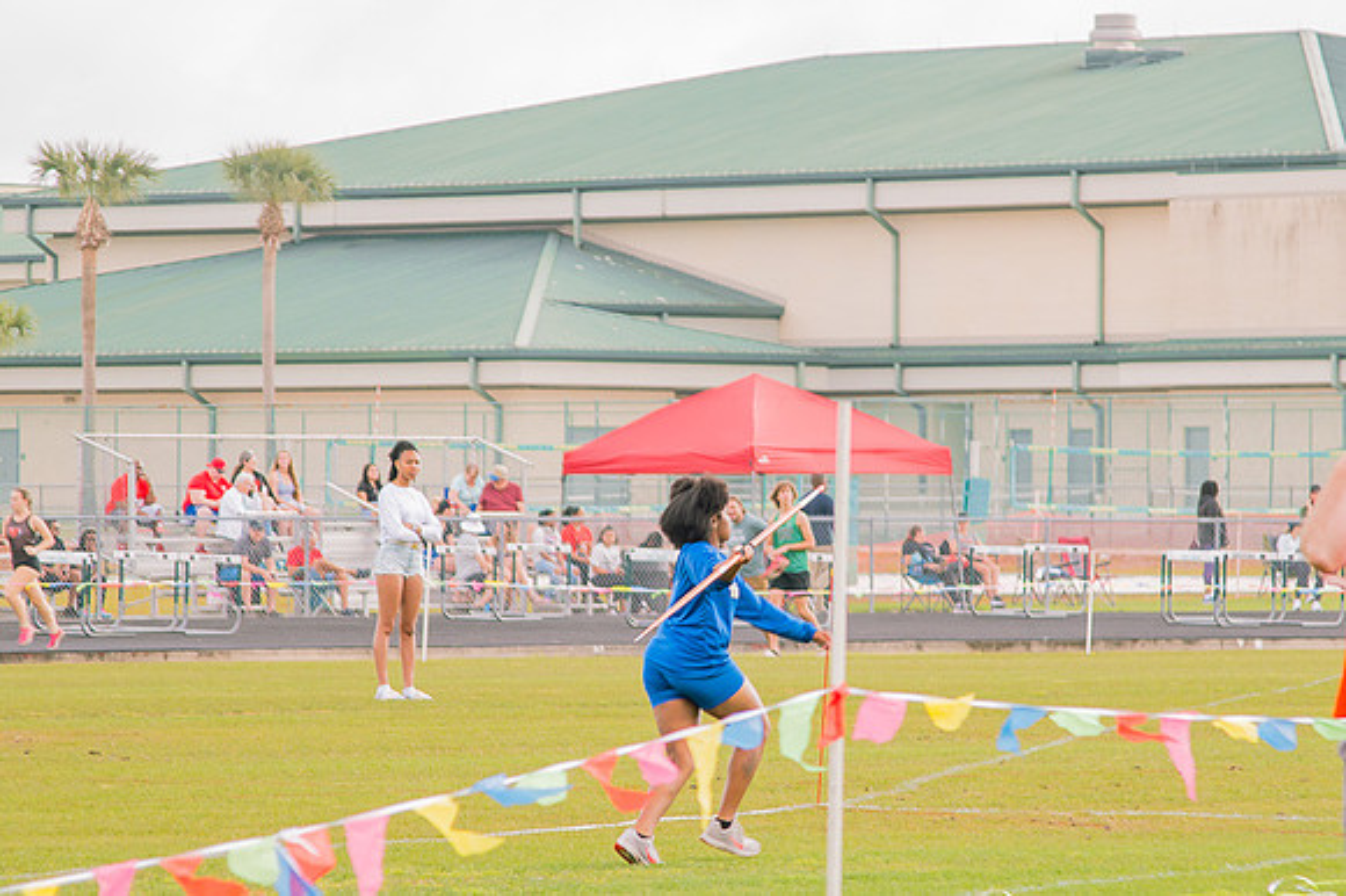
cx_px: 763
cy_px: 474
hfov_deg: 8.1
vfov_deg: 5.4
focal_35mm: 255
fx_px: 9518
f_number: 4
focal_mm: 120
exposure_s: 1/200
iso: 200
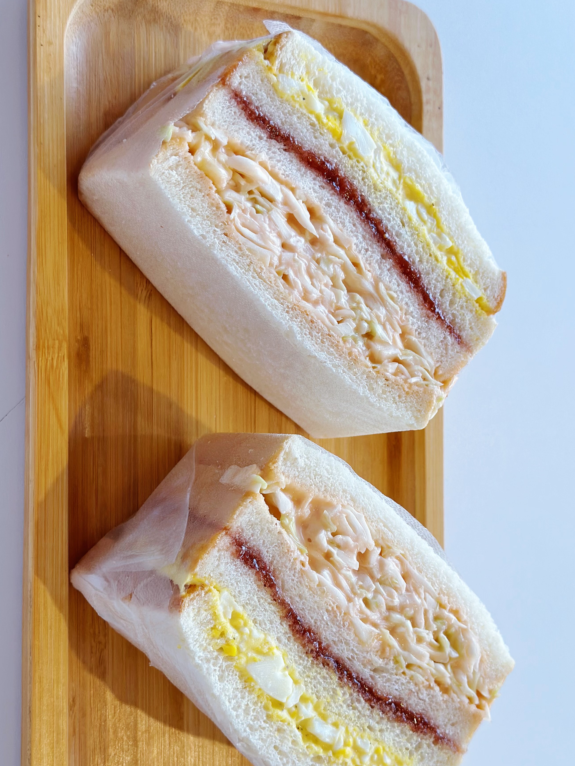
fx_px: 1240
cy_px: 422
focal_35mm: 56
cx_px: 299
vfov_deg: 34.3
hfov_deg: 26.1
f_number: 1.78
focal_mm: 6.86
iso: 80
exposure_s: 1/334
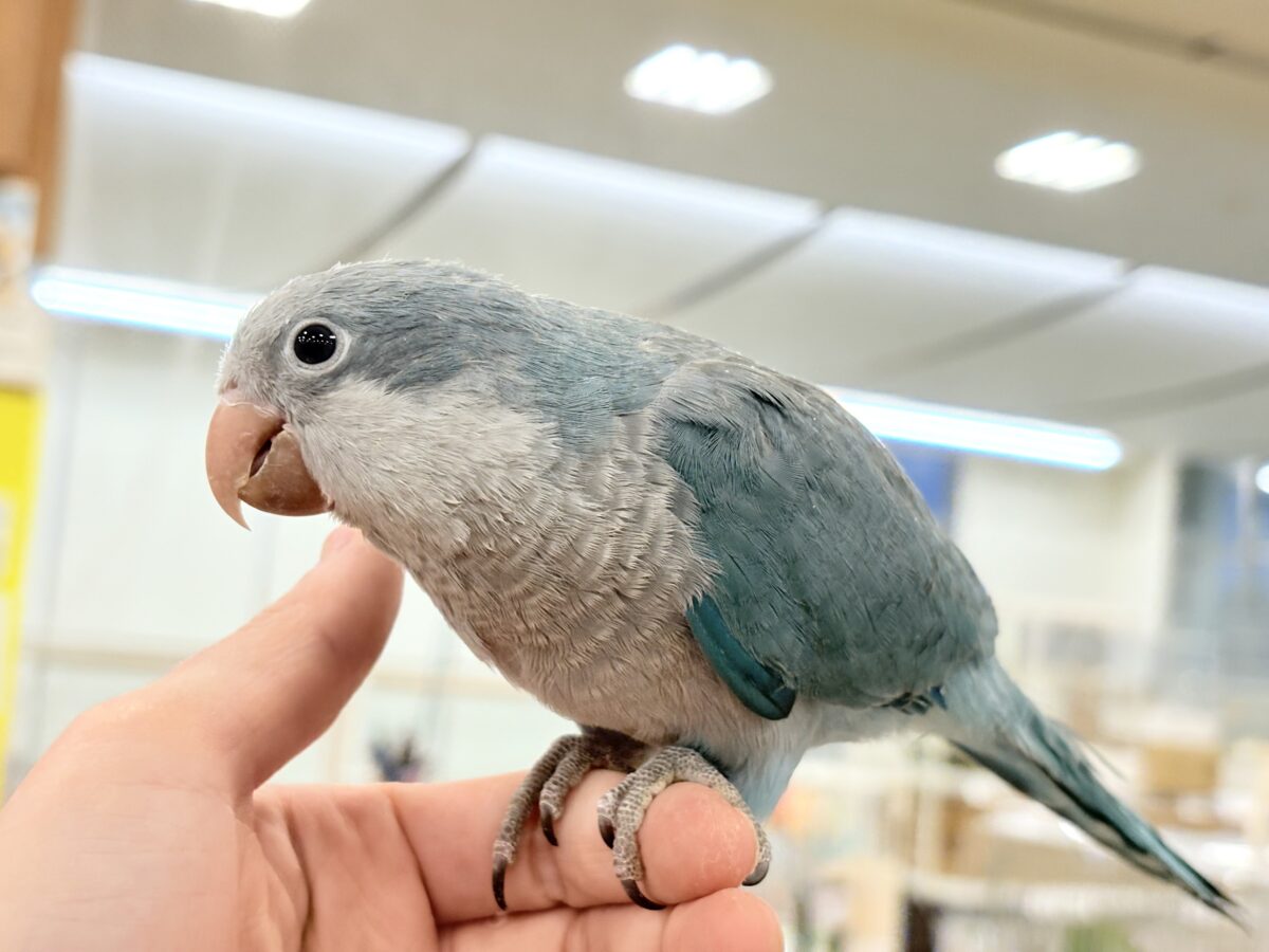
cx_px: 634
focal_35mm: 52
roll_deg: -4.9
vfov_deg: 28.0
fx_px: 1906
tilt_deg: +6.6
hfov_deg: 36.8
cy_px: 476
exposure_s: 1/100
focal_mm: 5.96
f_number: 1.6
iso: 100
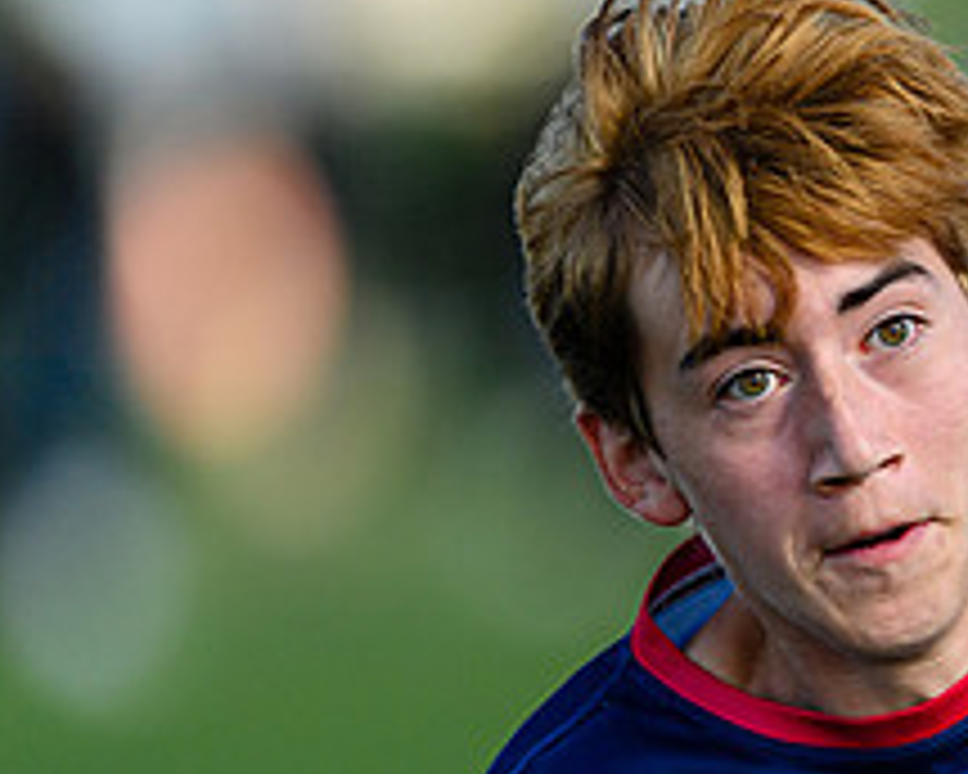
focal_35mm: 1013
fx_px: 29021
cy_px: 515
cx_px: 1193
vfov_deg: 1.5
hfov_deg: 1.9
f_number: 3.2
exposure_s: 1/2000
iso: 100
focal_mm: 400
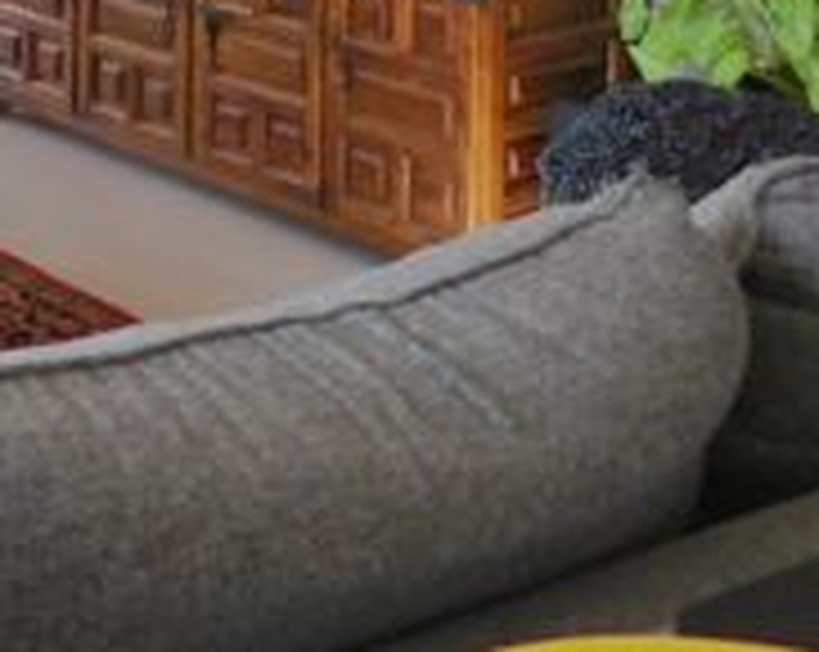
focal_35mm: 87
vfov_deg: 15.5
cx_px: -214
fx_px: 2105
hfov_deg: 20.3
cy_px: -463
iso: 125
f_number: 3
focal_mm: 4
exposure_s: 1/60
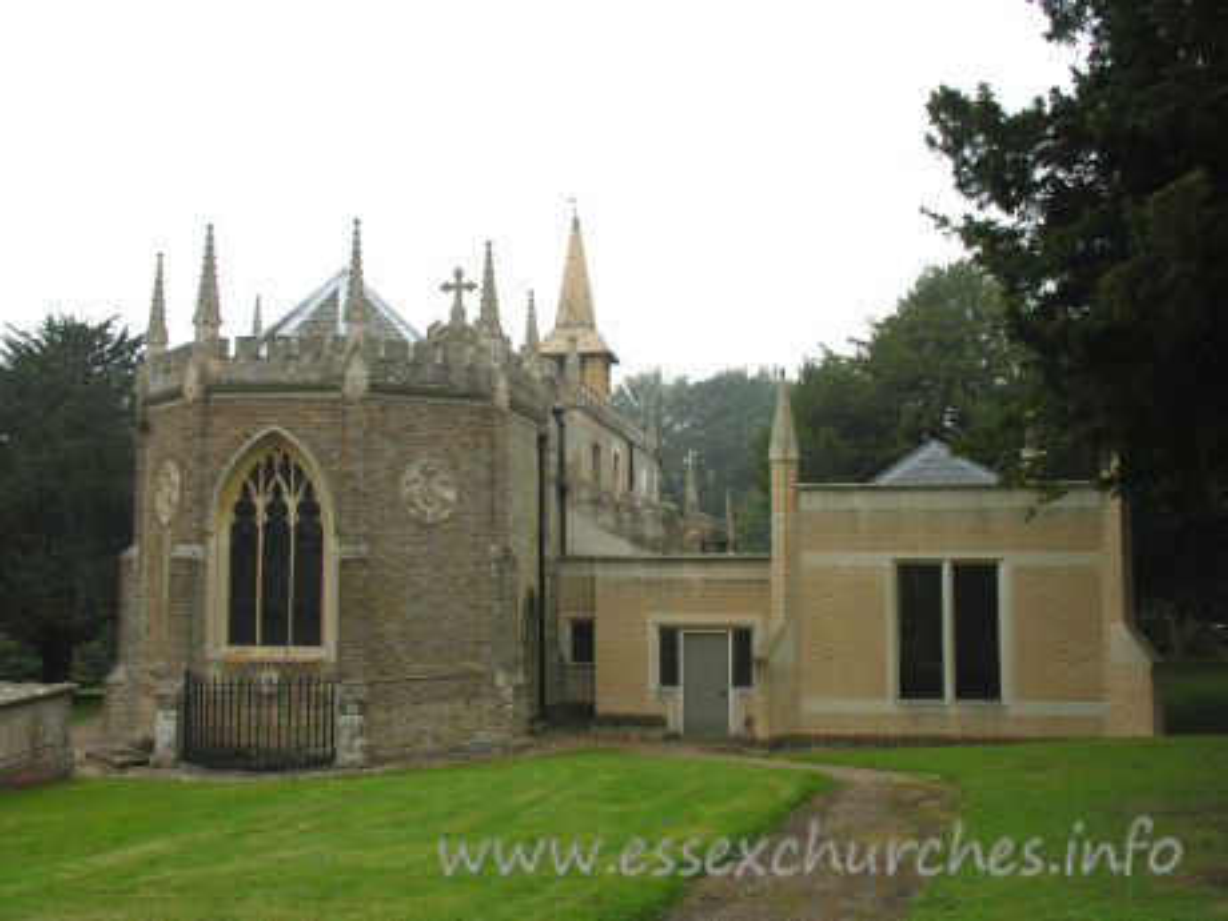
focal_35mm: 35
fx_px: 1242
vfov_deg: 40.7
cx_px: 614
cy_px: 460
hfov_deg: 52.6
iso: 50
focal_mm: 8.9
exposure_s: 1/105
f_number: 4
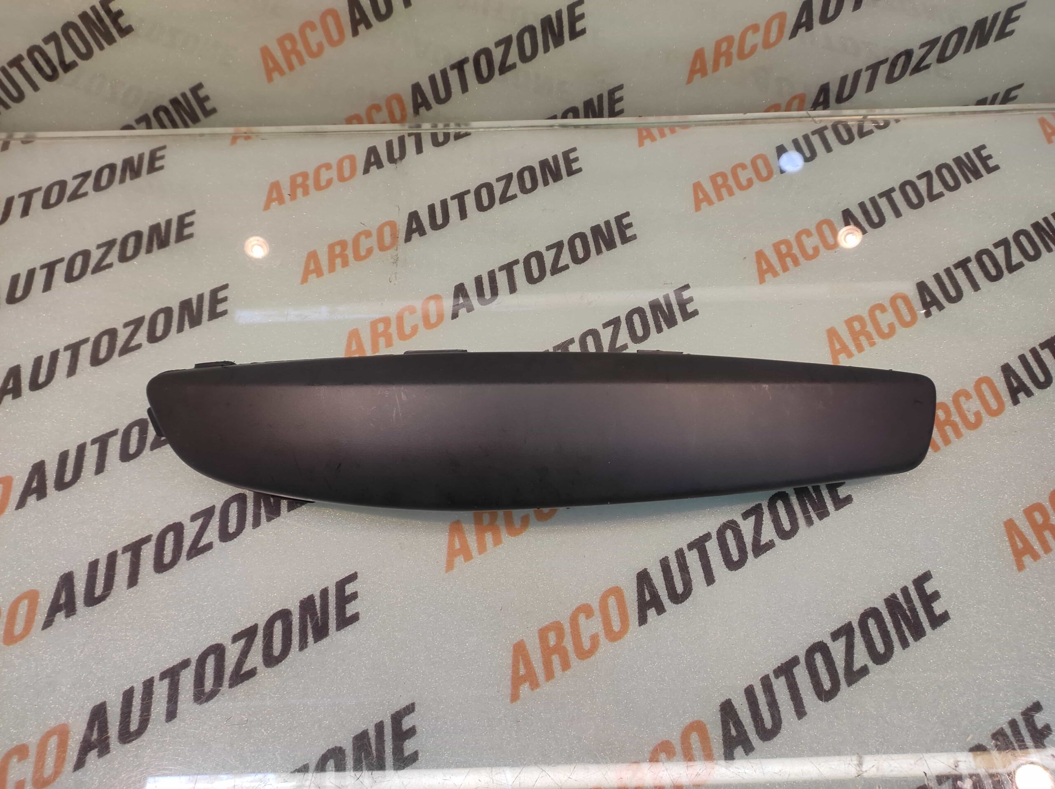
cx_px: 528
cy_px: 394
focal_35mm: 17
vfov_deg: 74.7
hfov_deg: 91.1
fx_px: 518
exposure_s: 1/33
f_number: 1.79
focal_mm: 4.74
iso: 90
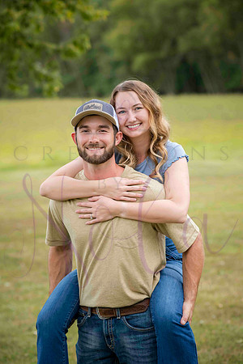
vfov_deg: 17.1
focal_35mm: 120
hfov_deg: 11.4
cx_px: 122
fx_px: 1215
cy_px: 182
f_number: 5
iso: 400
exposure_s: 1/400
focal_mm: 120
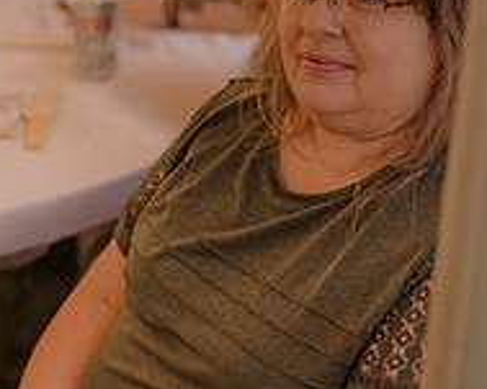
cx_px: 392
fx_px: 1455
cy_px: 9
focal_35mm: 101
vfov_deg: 15.0
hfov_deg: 18.8
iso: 500
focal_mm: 35
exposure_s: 1/160
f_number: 1.4
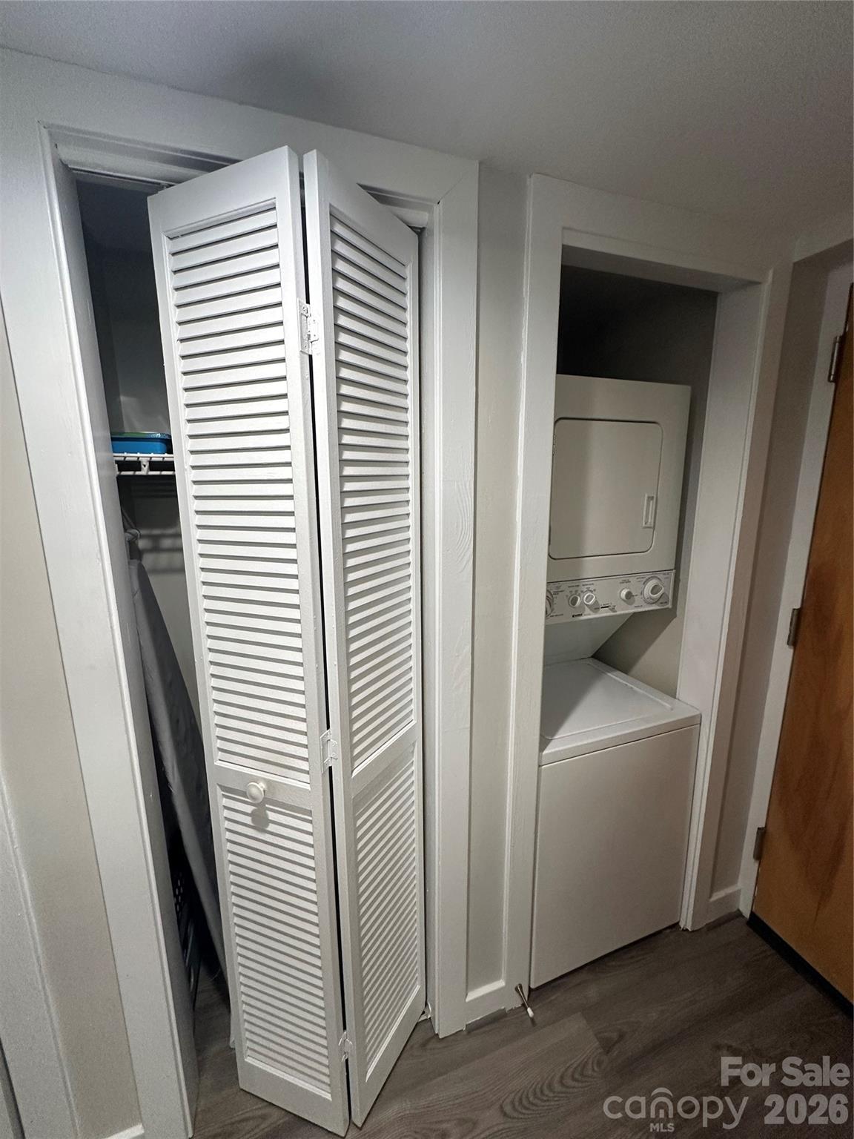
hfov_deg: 85.7
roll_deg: -0.1
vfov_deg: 102.1
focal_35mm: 14
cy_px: 570
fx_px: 461
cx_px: 427
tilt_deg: -10.9
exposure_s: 1/120
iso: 250
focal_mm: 2.22
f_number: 2.2
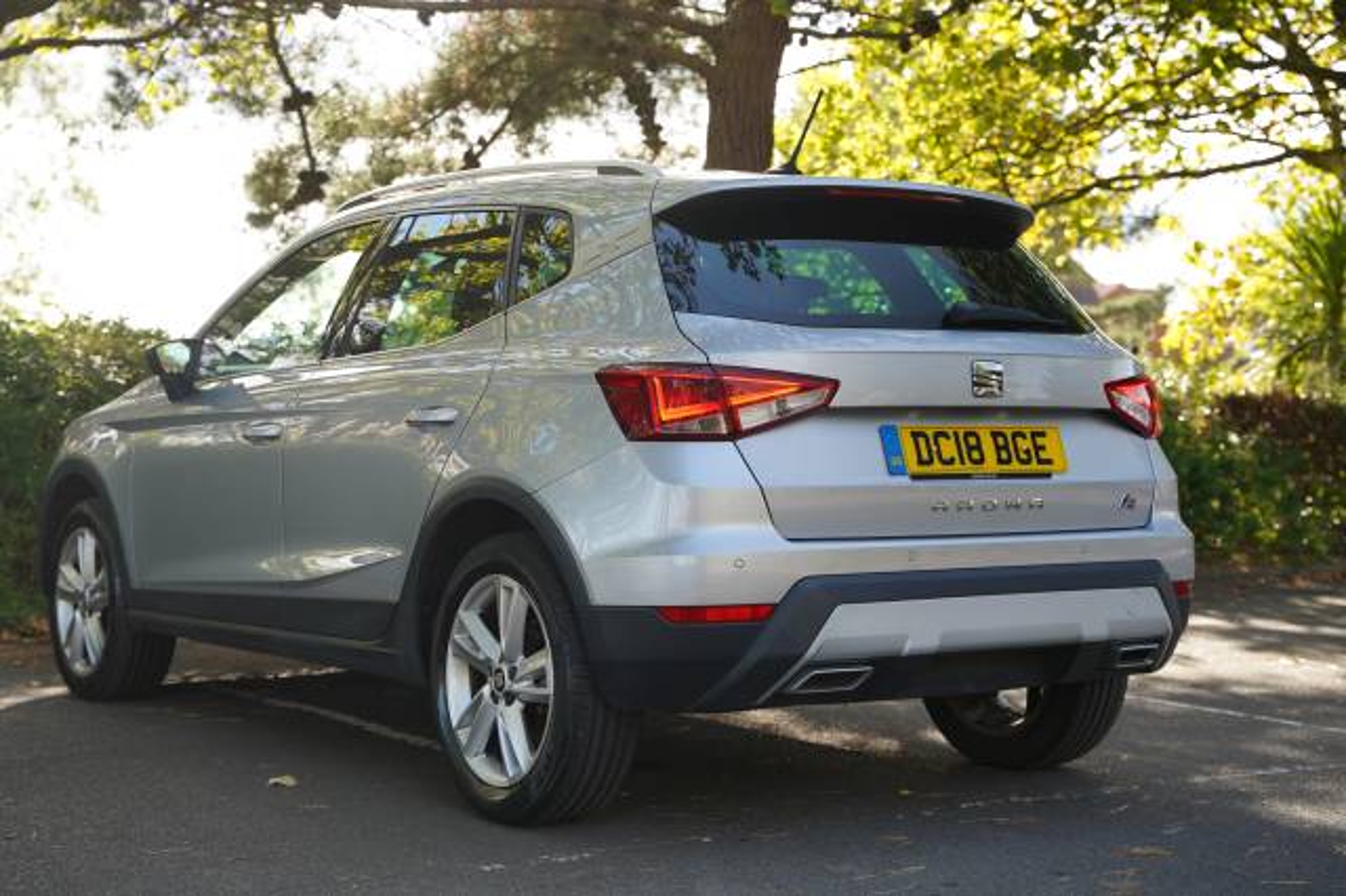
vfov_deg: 23.6
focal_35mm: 58
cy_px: 448
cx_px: 673
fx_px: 2149
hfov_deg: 34.8
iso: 100
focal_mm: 57.5
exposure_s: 1/60
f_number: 4
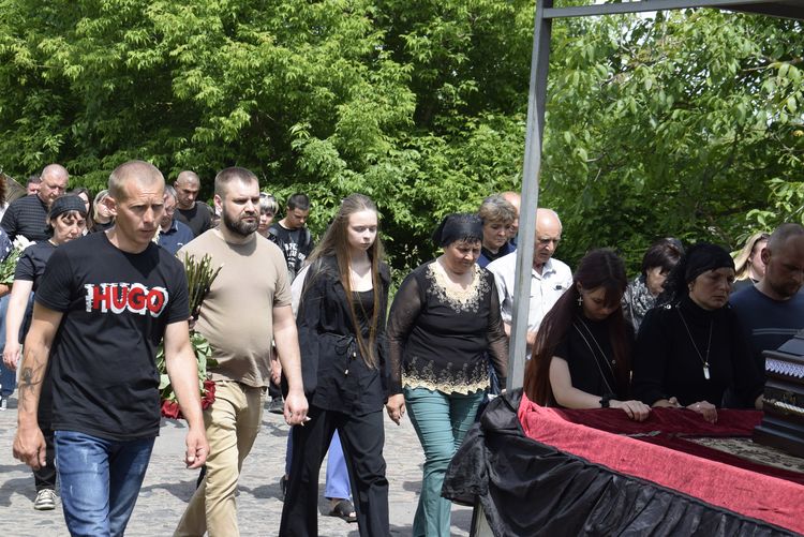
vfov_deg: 16.6
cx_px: 402
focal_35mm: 82
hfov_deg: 24.6
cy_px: 268
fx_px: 1843
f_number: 8
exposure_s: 1/250
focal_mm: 55
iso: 200
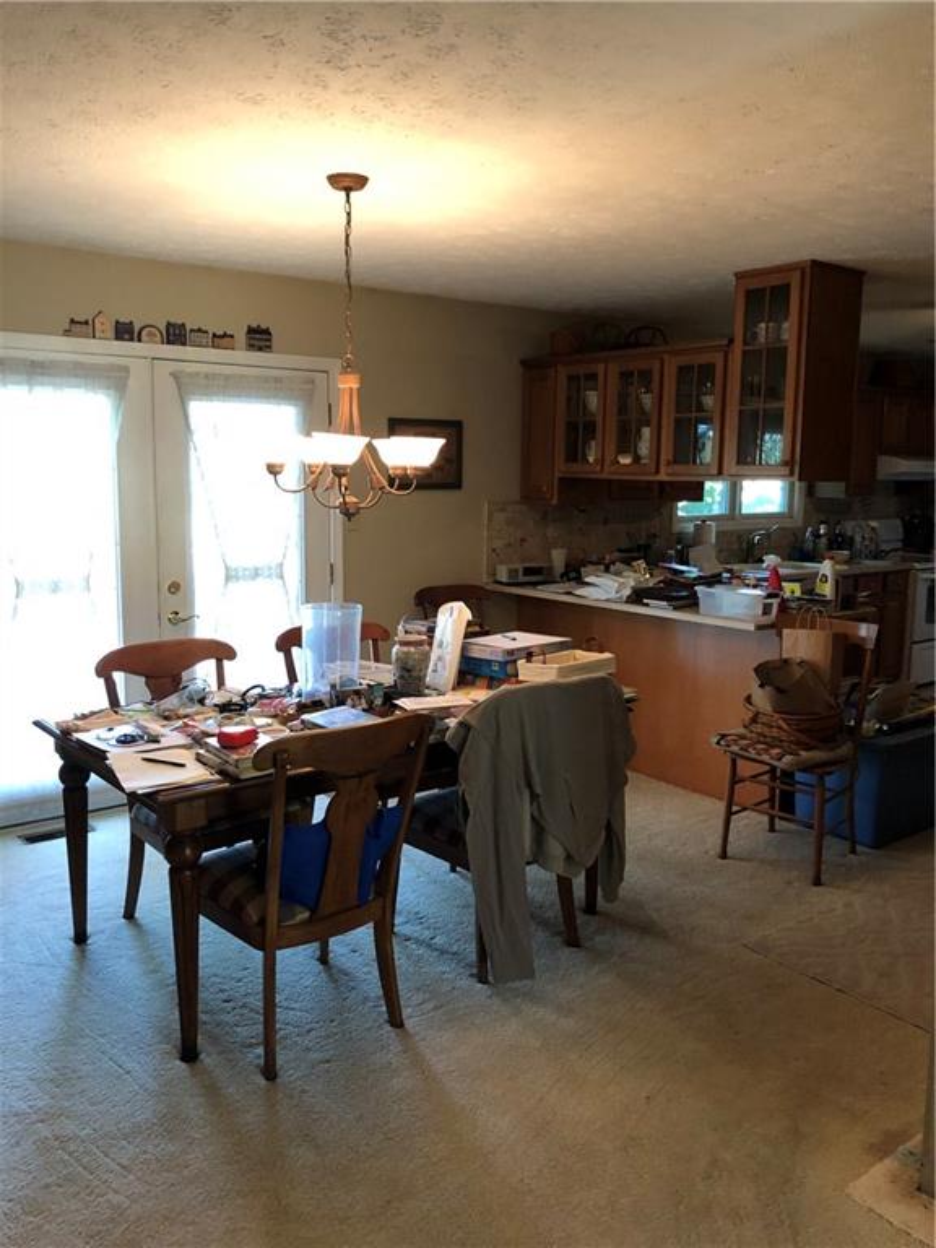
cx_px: 468
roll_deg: -1.7
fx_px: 1009
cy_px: 624
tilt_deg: -5.5
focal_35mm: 28
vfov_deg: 63.4
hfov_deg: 49.7
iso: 64
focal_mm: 3.99
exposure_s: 1/15
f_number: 1.8
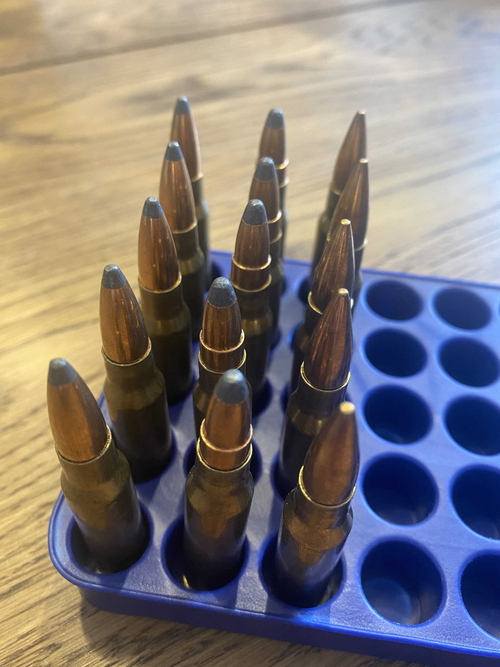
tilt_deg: -48.3
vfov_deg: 67.3
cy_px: 334
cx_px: 250
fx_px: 501
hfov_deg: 53.1
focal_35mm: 26
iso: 160
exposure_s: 1/50
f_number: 1.8
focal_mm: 4.25
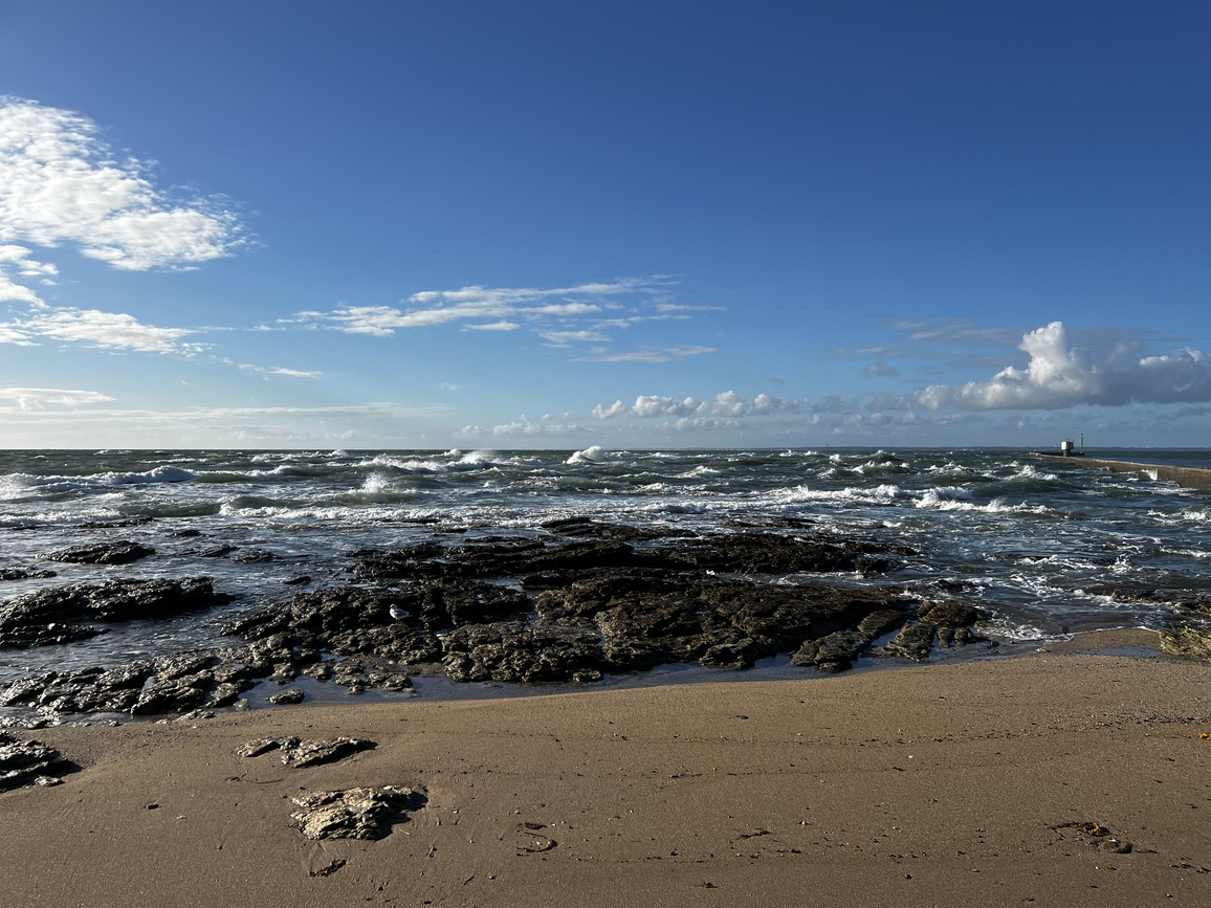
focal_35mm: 27
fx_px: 945
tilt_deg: -0.1
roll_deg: +0.6
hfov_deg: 65.3
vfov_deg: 51.4
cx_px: 599
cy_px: 458
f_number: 1.5
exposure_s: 1/5882
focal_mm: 5.7
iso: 50
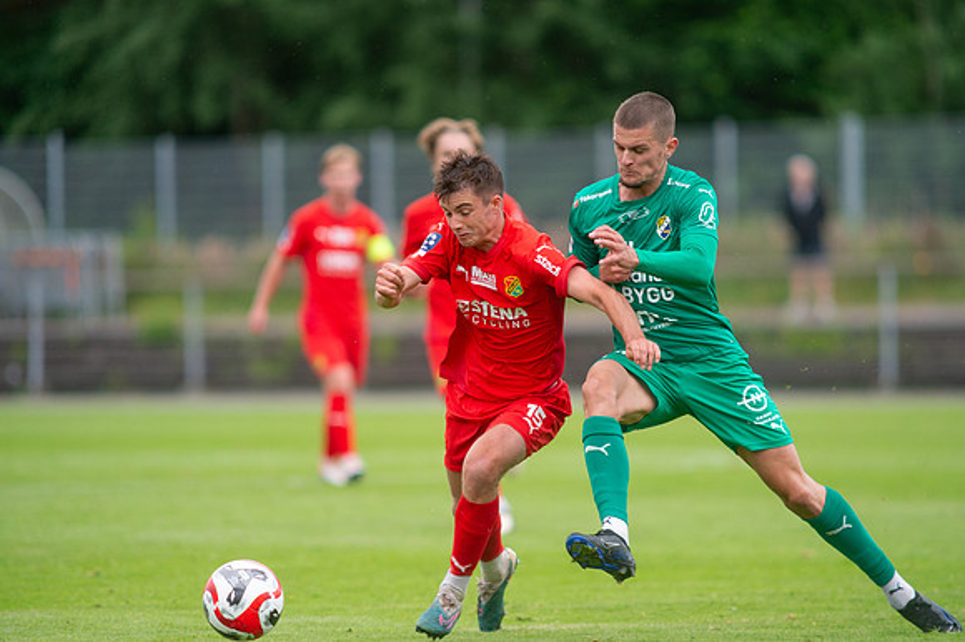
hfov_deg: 4.9
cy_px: 321
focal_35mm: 420
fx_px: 11251
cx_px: 482
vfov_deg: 3.3
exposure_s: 1/1250
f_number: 4
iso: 800
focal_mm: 420
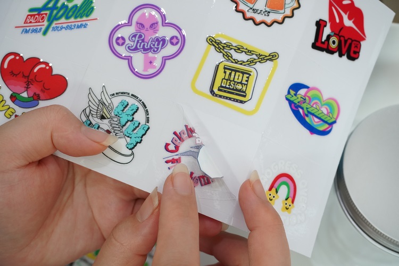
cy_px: 133
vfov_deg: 27.3
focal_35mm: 50
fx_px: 549
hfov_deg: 40.0
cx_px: 200
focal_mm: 33
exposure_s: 1/80
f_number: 6.3
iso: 2500
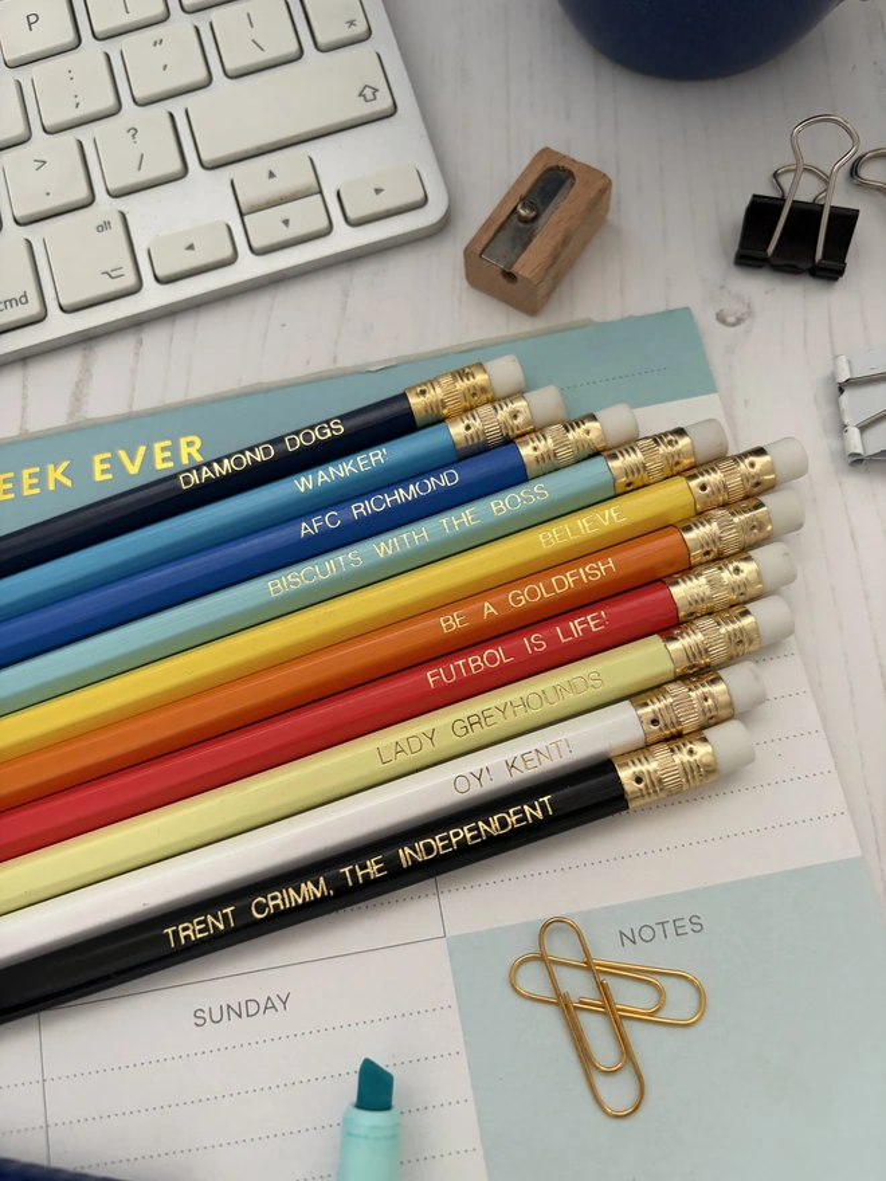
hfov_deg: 53.1
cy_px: 590
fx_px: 887
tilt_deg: -71.0
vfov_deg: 67.3
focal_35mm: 26
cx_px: 443
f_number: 1.6
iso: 320
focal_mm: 5.96
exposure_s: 1/60
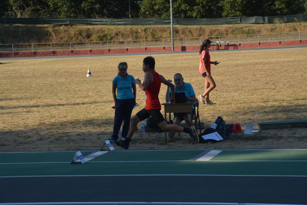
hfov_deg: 19.5
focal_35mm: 105
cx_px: 154
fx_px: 895
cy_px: 102
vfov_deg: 13.0
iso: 400
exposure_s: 1/1600
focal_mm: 70
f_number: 5.6
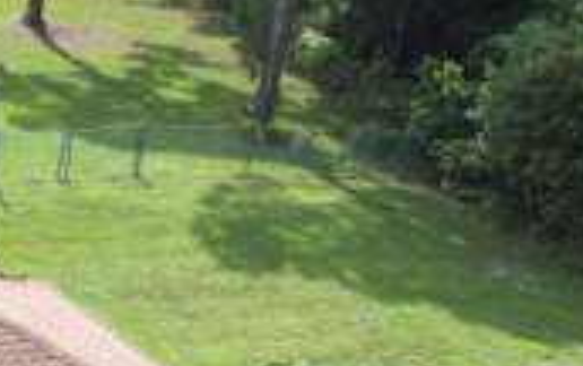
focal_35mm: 104
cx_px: -512
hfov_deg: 16.3
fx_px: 1655
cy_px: 493
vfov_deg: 12.2
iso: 100
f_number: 2.8
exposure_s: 1/800
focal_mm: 8.38
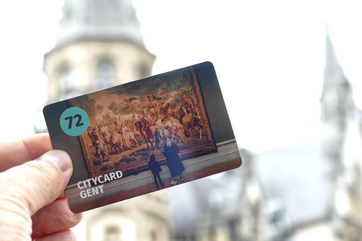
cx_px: 181
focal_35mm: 79
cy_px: 120
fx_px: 794
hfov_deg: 25.7
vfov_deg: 17.3
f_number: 3.7
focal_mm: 28.9
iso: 125
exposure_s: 1/250
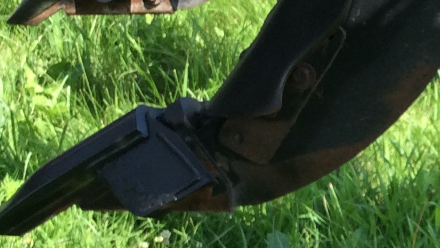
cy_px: 231
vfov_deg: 10.3
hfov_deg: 18.1
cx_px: 368
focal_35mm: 117
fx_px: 1365
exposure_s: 1/465
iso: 32
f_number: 2.4
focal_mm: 3.3
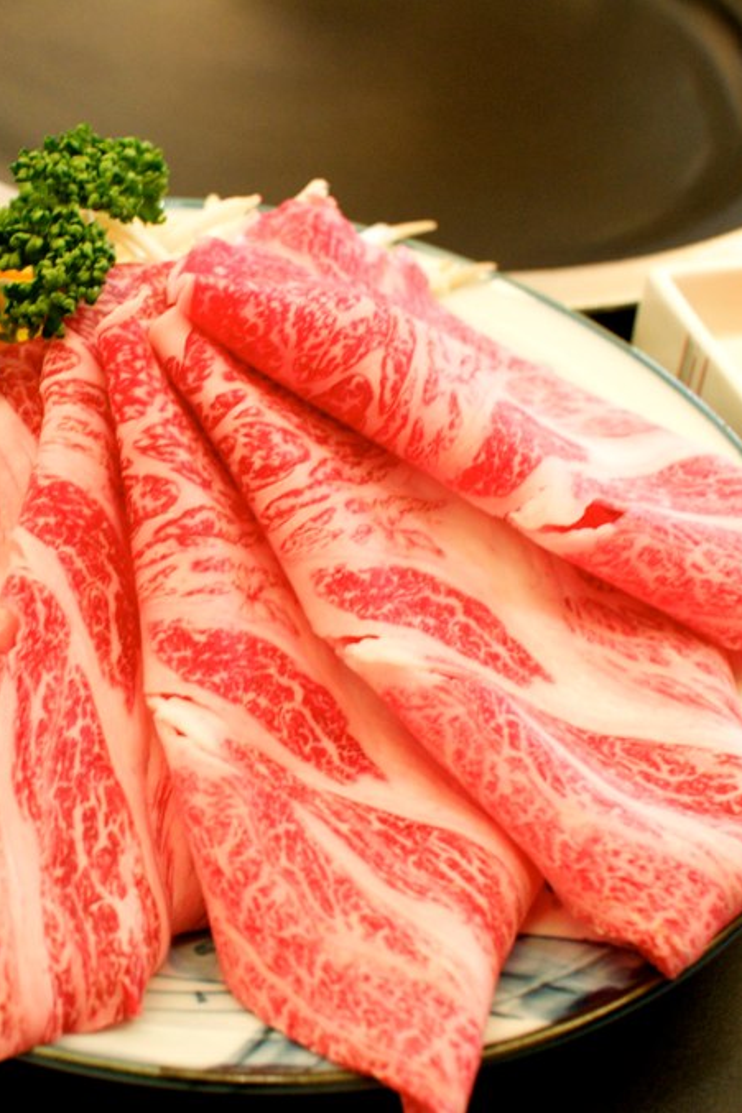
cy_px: 556
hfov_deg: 19.6
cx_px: 71
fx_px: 2103
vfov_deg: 29.7
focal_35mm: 68
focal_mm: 30
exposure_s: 1/30
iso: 900
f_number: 5
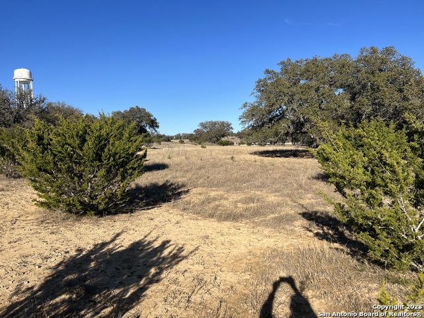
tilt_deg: -2.7
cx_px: 212
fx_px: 318
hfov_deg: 67.3
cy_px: 159
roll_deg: +1.3
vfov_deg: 53.1
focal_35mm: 26
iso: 50
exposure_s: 1/4444
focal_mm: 5.7
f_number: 1.5
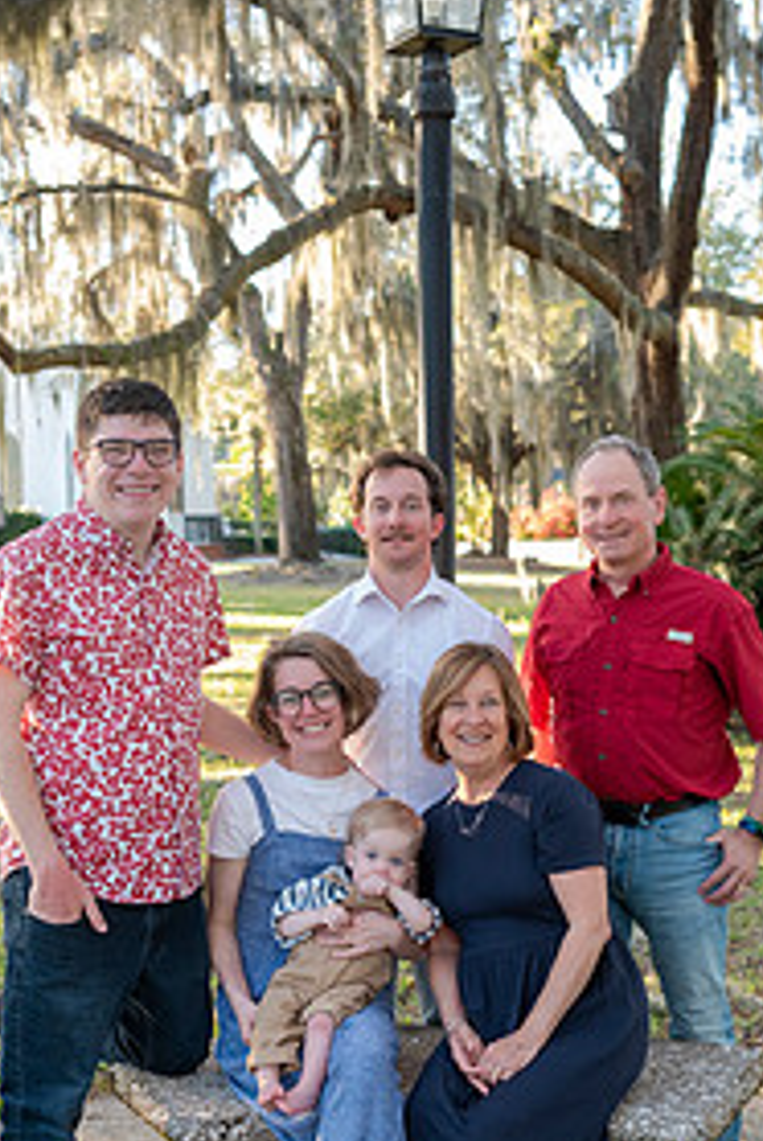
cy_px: 714
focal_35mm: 55
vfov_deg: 36.0
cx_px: 396
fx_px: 1744
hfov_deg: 24.7
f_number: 3.2
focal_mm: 34
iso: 1250
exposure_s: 1/640
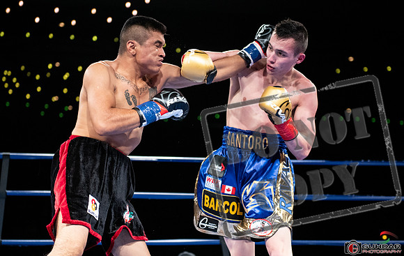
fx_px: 882
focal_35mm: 80
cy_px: 124
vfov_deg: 16.5
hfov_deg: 25.8
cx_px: 180
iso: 2500
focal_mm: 70
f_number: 2.8
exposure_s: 1/1000
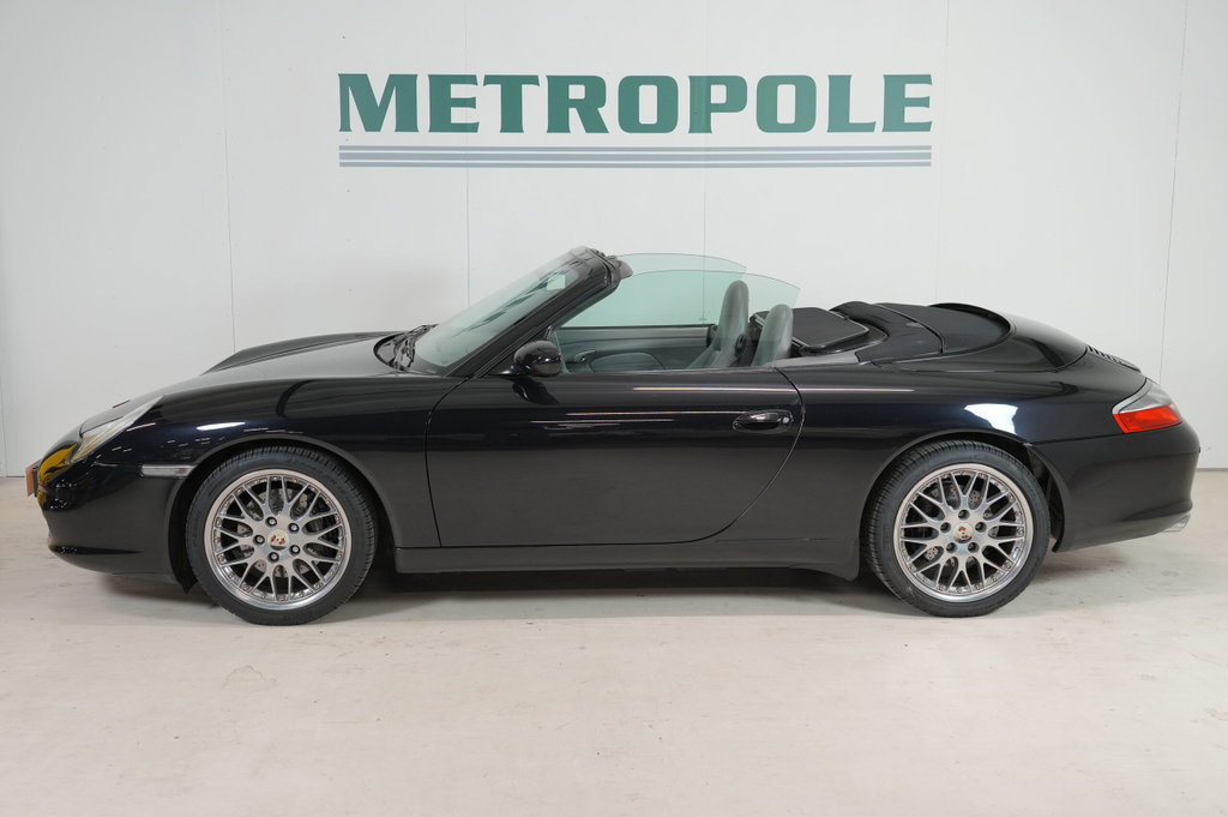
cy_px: 408
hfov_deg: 51.3
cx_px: 614
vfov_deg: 35.4
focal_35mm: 38
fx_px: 1278
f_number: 3.5
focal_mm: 25
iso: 400
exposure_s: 1/40
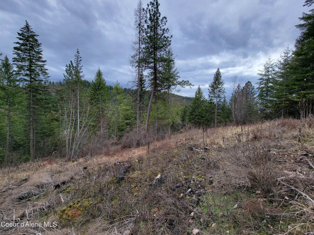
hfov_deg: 106.2
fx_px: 118
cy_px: 118
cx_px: 157
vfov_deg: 89.9
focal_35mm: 13
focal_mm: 2.2
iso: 50
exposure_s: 1/955
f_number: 2.2
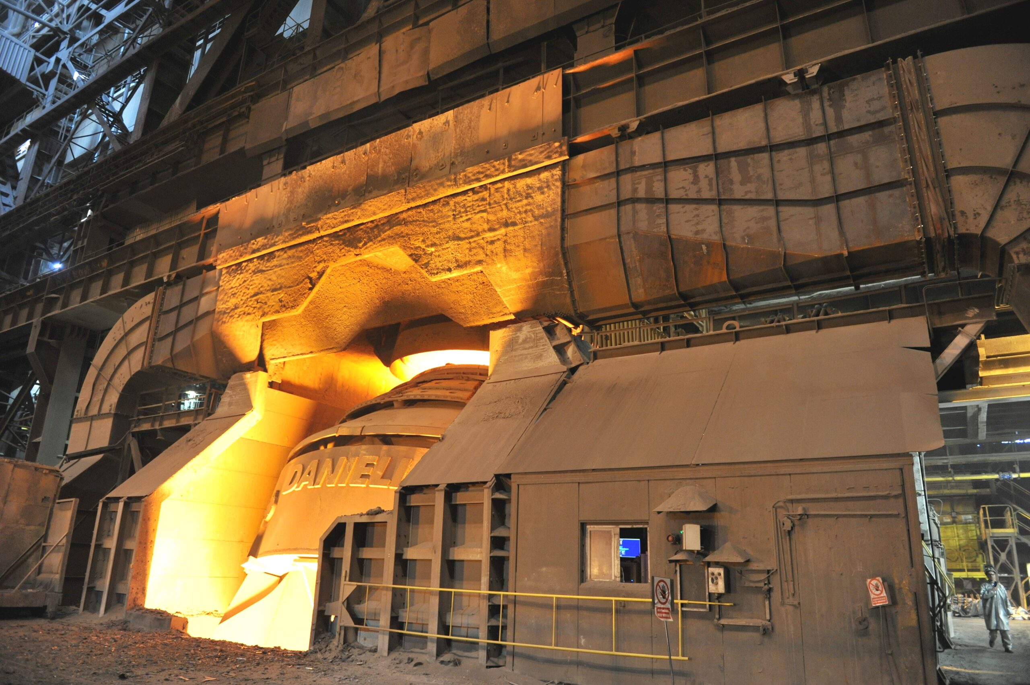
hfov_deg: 73.8
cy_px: 342
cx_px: 515
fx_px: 686
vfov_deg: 53.1
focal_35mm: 24
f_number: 2.8
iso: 2000
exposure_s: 1/60
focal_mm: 24
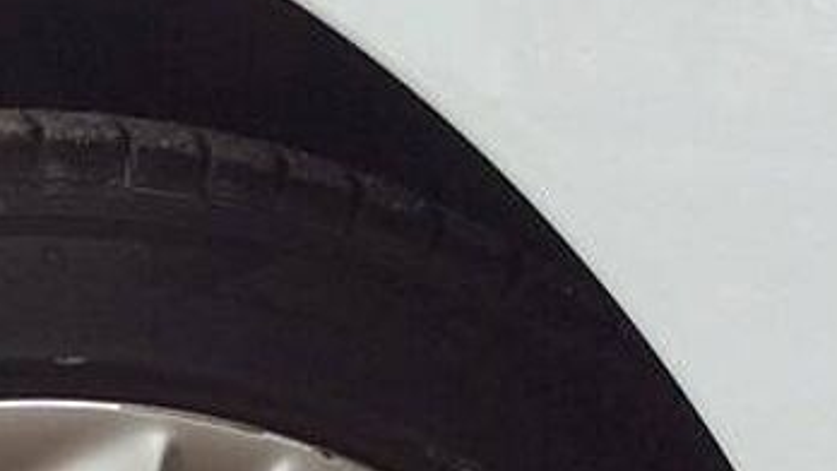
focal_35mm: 134
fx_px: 2975
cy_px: 931
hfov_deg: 15.8
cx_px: 67
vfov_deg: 8.6
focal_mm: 3.3
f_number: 2.4
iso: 32
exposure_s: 1/106
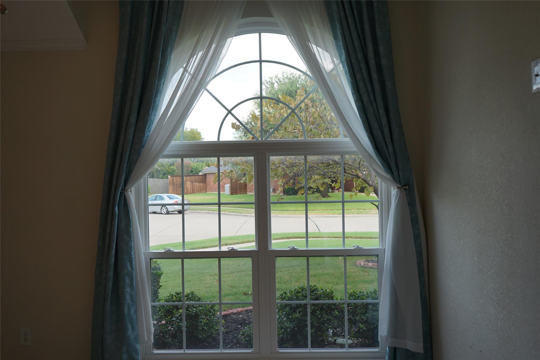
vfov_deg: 45.0
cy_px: 180
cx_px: 270
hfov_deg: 63.7
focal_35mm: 29
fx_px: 435
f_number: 5.6
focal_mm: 29
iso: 100
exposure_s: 1/80
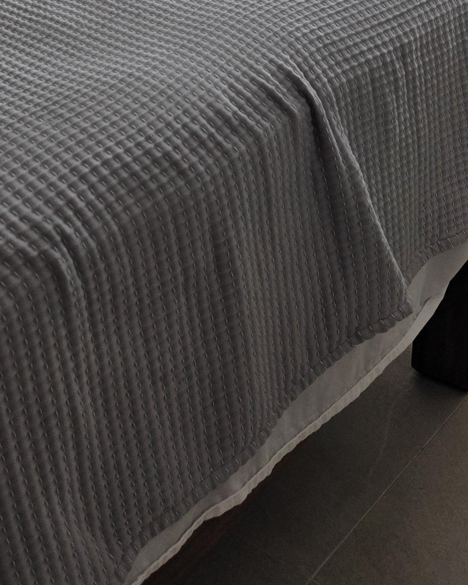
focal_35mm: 69
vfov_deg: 23.6
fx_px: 1195
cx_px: 67
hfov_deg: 21.8
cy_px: -213
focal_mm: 6.5
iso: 50
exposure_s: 1/180
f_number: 1.4
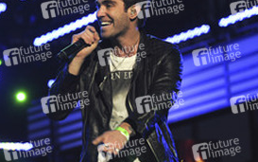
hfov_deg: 15.9
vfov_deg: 10.0
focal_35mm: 131
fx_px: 922
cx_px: 134
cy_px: 79
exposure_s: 1/400
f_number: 2.8
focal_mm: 78
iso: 1250
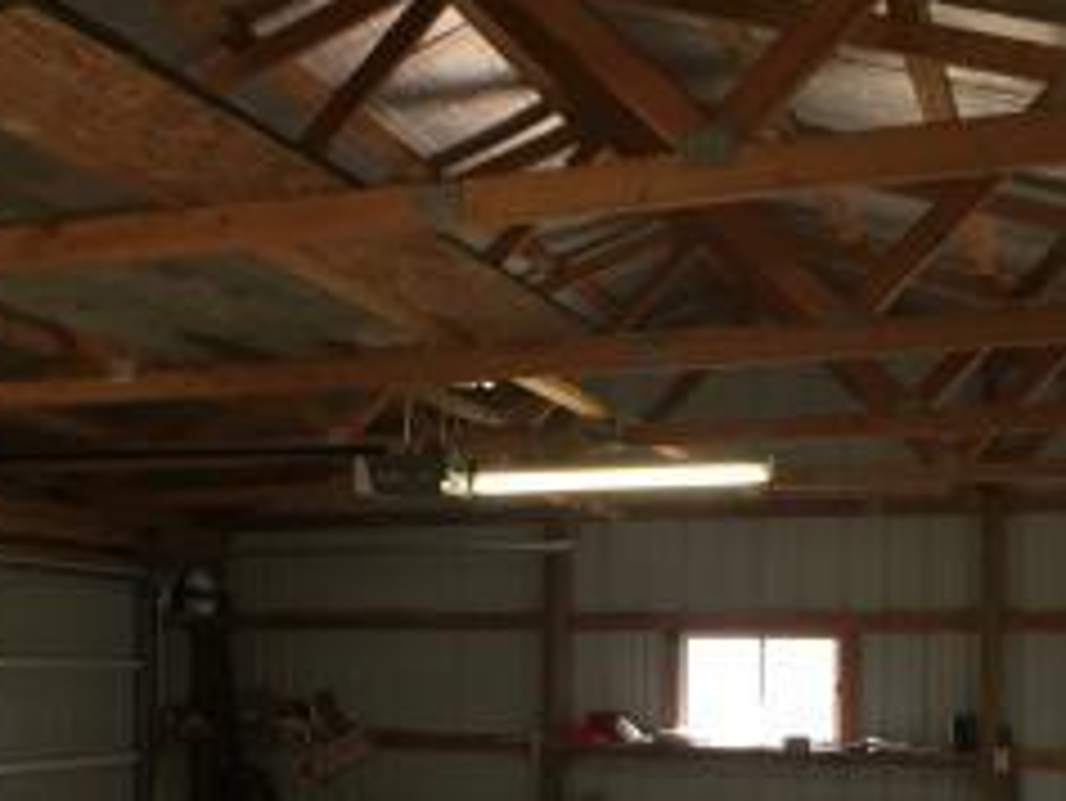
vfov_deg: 20.3
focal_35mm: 71
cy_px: 713
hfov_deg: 27.4
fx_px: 2188
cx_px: 589
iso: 64
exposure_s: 1/30
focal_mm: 4.15
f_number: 2.2
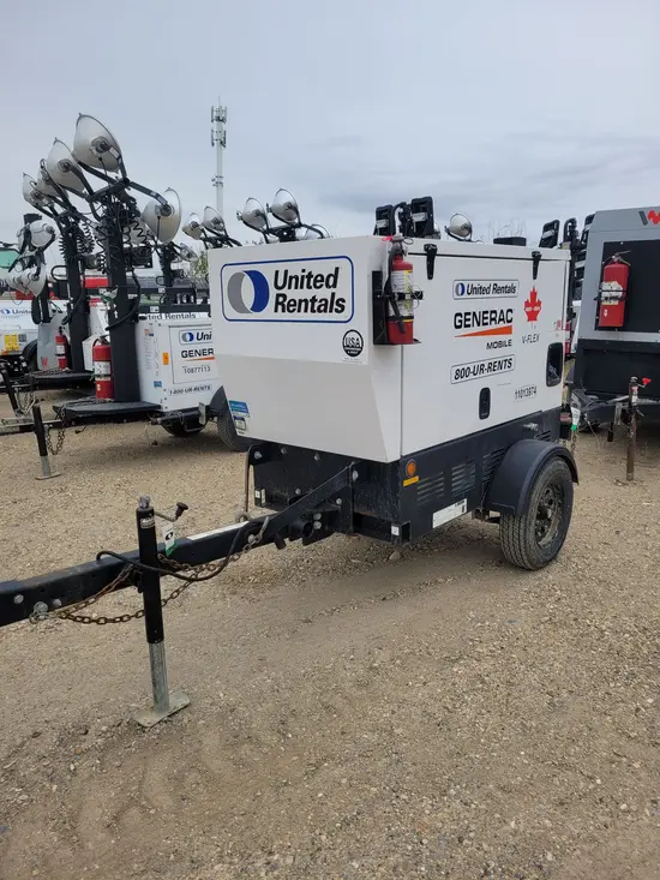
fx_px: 661
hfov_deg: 53.1
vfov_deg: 67.3
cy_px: 440
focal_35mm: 26
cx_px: 330
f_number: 1.8
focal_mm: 5.4
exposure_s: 1/1163
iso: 40
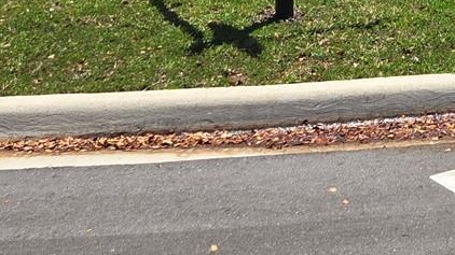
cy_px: -349
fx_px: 1146
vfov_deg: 10.9
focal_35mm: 95
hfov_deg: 22.0
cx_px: 396
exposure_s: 1/5000
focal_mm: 5.4
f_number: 1.8
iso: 80
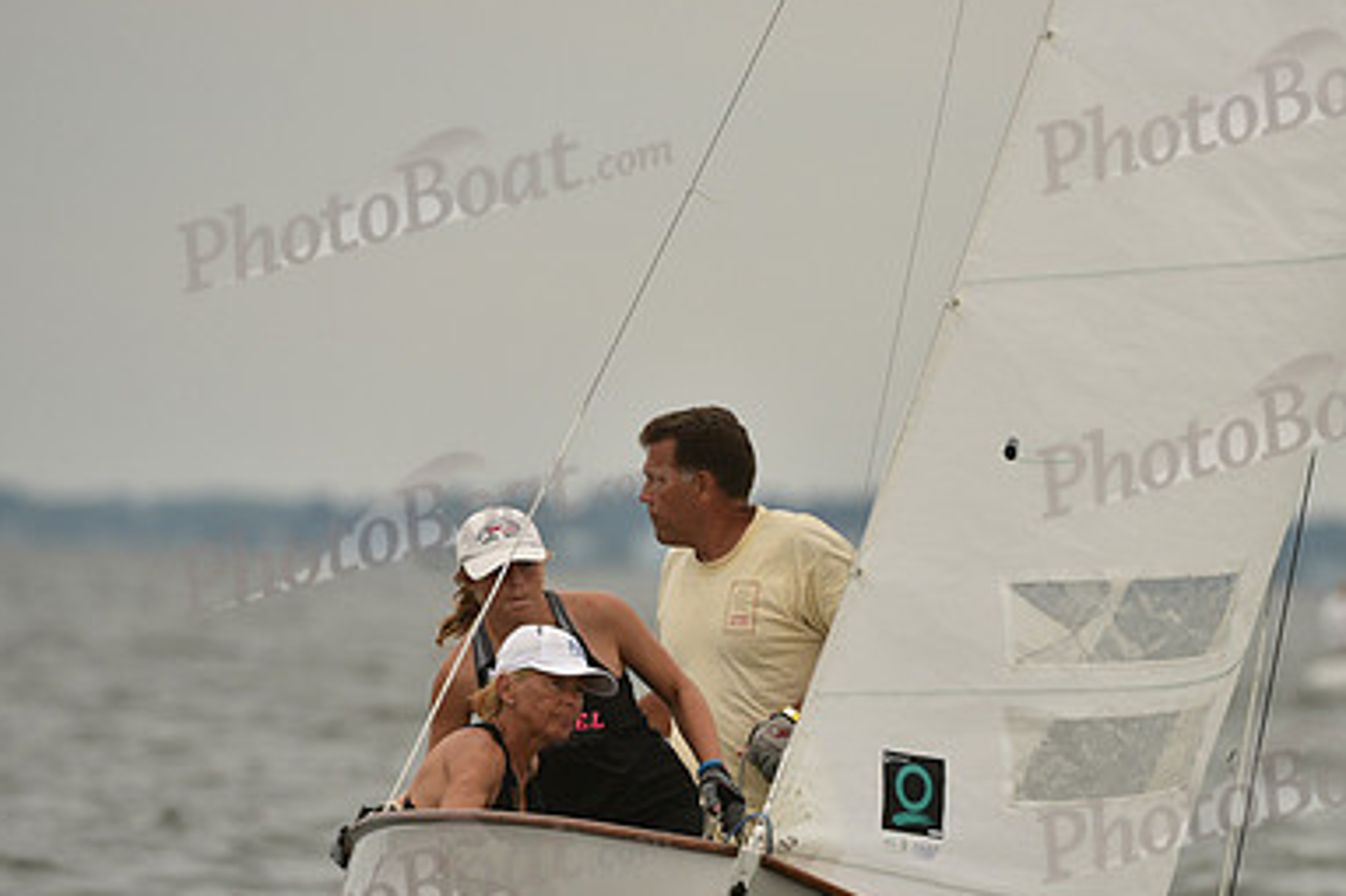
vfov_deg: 2.3
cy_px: 659
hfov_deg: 3.4
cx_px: 858
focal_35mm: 606
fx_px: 22647
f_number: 5.6
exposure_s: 1/1000
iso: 320
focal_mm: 400
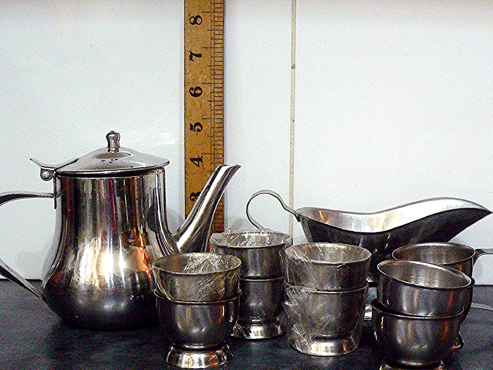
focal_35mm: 48
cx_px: 305
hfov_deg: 39.4
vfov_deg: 30.1
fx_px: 684
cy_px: 234
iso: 400
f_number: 2.8
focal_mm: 6
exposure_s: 1/40
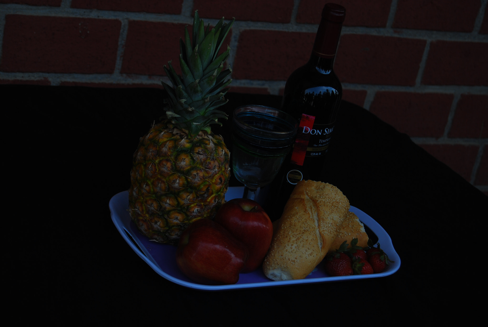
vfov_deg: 16.6
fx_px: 1120
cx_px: 244
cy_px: 164
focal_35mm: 82
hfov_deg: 24.6
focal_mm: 55
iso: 100
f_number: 5.6
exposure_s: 1/200
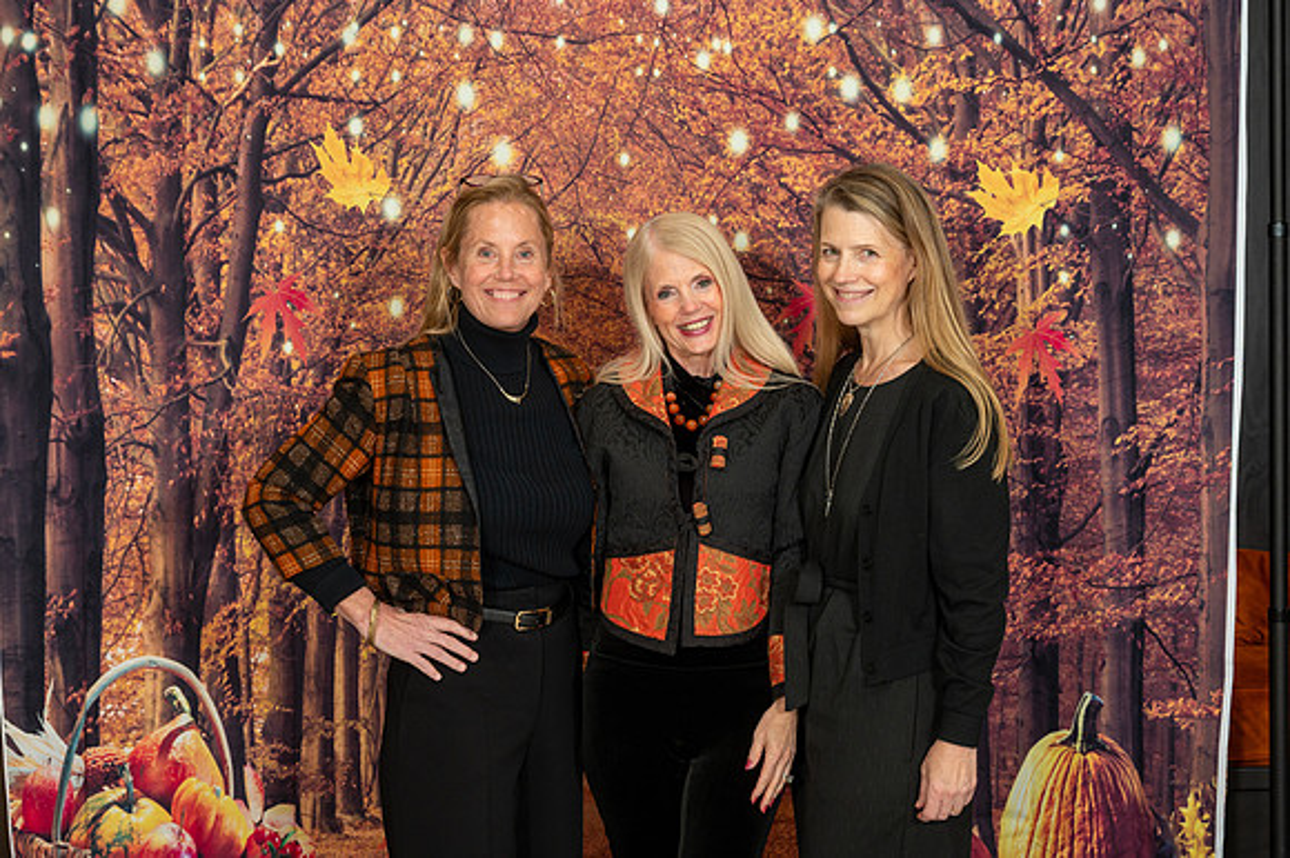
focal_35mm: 55
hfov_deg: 36.3
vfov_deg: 24.6
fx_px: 1970
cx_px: 645
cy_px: 429
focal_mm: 55
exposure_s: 1/80
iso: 800
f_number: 5.6
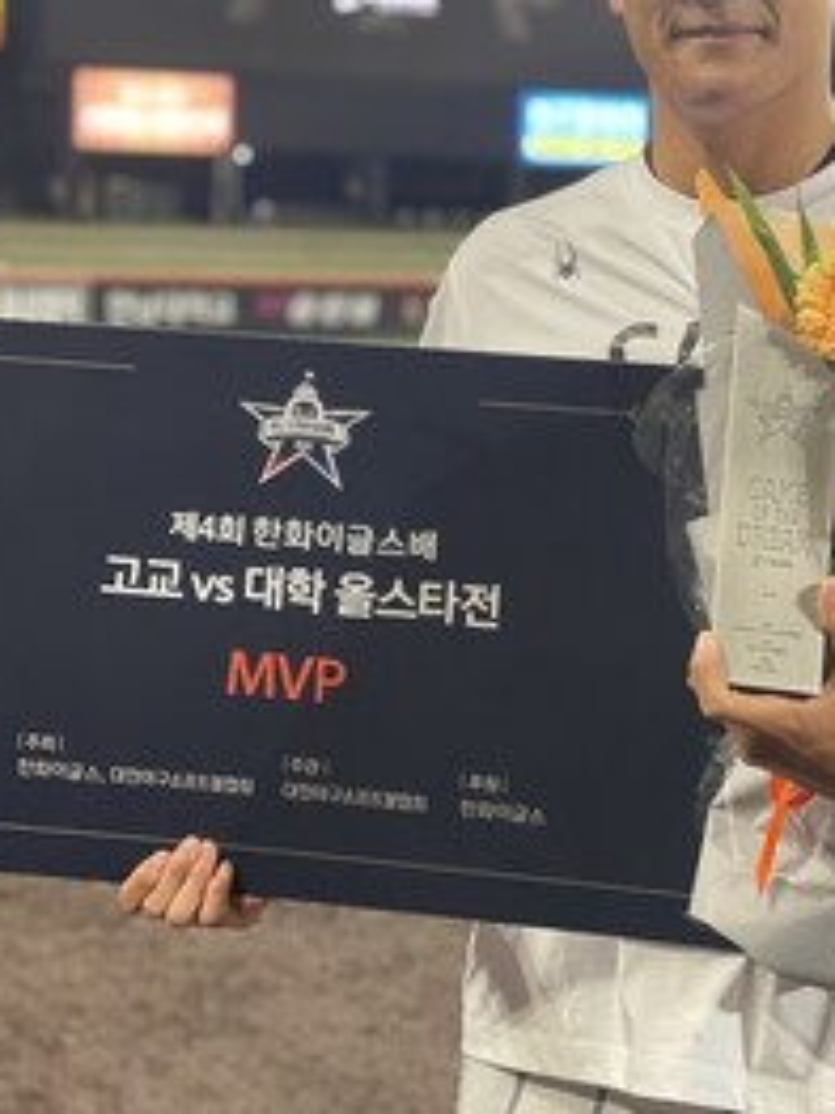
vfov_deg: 24.6
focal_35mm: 79
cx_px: 504
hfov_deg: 18.6
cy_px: 339
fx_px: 2543
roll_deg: +0.3
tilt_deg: -0.9
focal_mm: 6
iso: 125
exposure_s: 1/60
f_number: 2
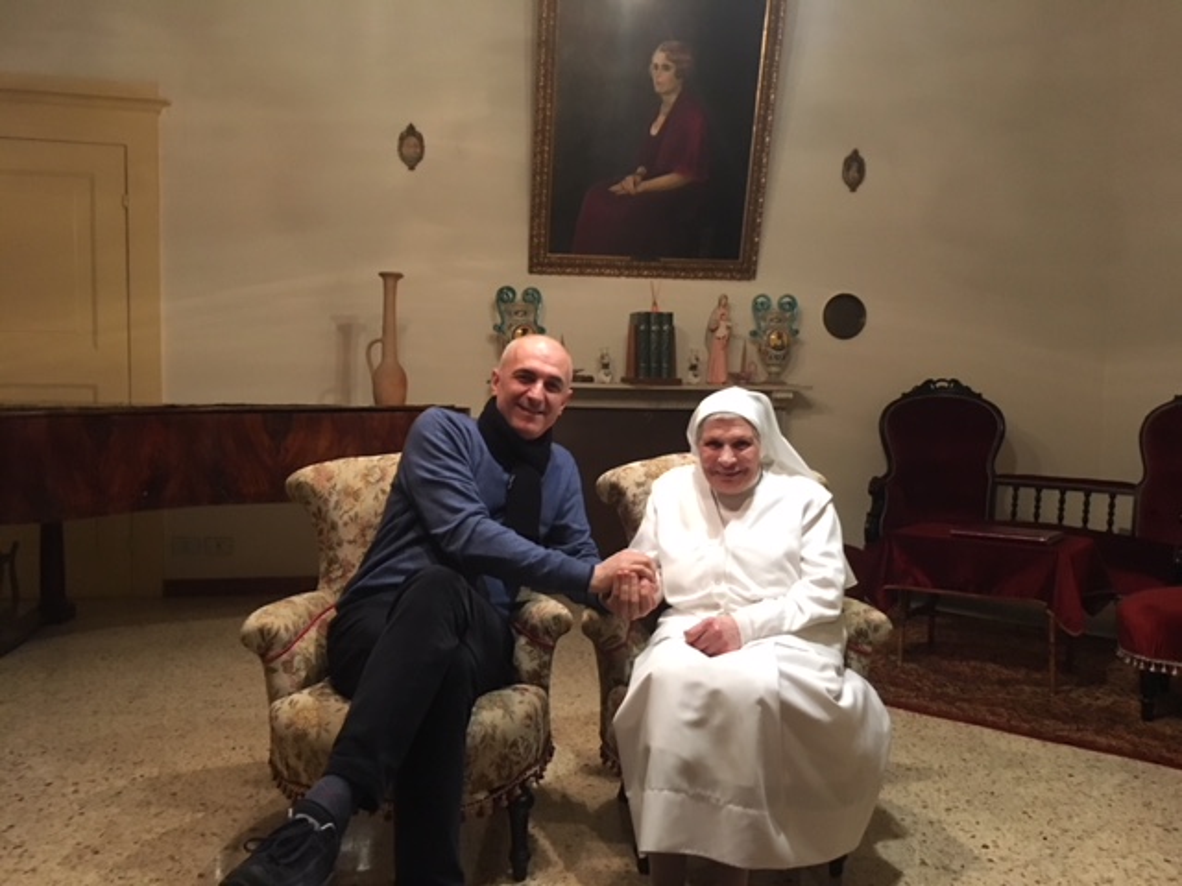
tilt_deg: -3.5
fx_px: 990
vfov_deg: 48.2
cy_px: 443
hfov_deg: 61.7
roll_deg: -1.8
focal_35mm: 29
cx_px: 591
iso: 250
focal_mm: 4.15
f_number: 2.2
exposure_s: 1/17
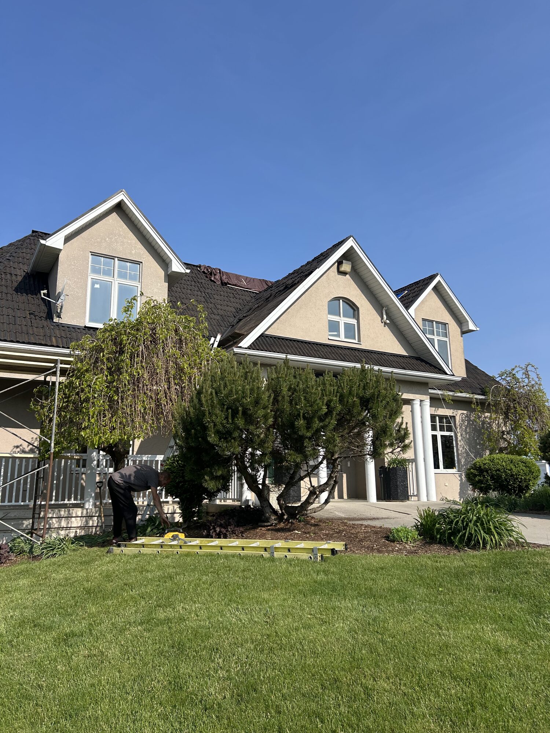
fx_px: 551
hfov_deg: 53.1
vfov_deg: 67.3
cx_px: 275
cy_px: 366
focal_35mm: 26
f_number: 1.5
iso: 50
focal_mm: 5.7
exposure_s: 1/4115
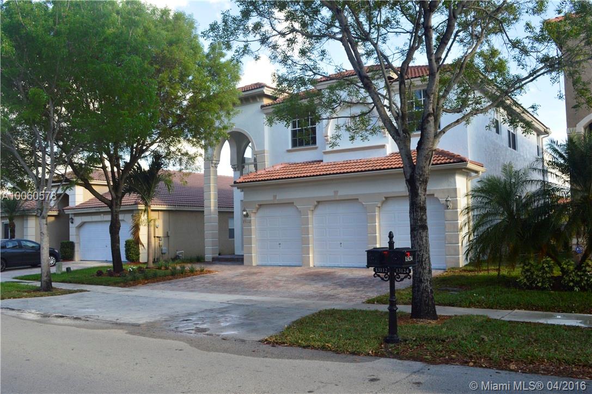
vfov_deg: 39.9
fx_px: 542
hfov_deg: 57.3
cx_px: 296
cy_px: 197
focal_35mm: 33
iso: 400
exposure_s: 1/160
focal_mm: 22
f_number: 9
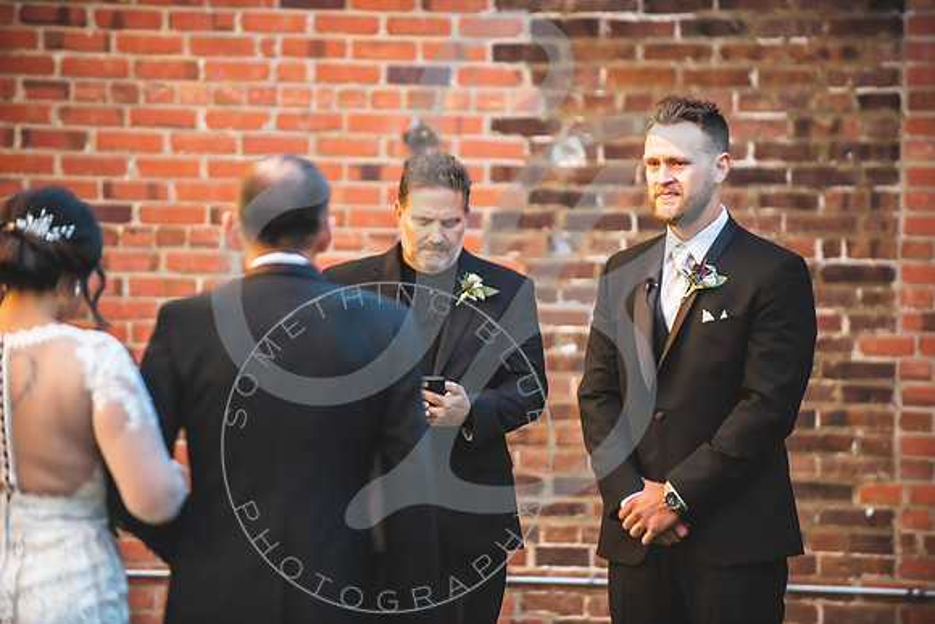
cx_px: 468
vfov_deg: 6.9
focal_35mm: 200
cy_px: 312
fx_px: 5195
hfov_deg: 10.3
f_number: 2.8
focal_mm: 200
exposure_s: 1/640
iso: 640
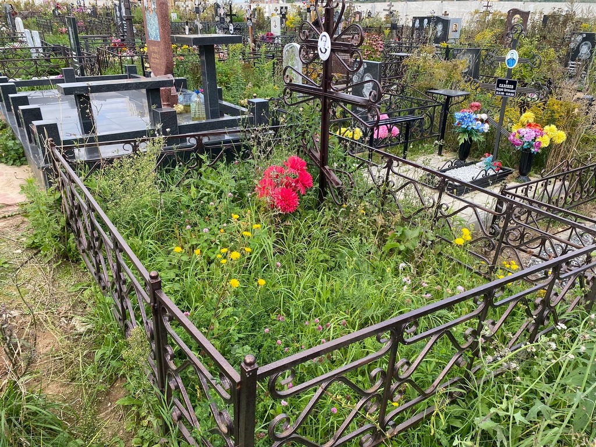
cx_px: 298
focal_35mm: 26
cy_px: 224
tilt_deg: -22.9
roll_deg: -0.4
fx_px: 448
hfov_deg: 67.3
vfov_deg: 53.1
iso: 32
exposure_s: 1/594
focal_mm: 4.25
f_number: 1.8
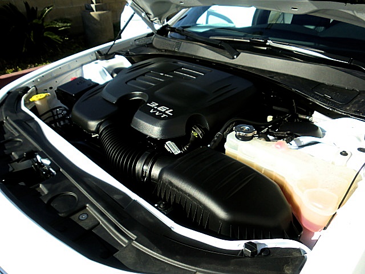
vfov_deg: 53.1
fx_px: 274
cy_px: 137
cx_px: 182
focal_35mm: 26
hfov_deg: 67.3
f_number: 2.6
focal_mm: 4.65
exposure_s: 1/800
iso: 64
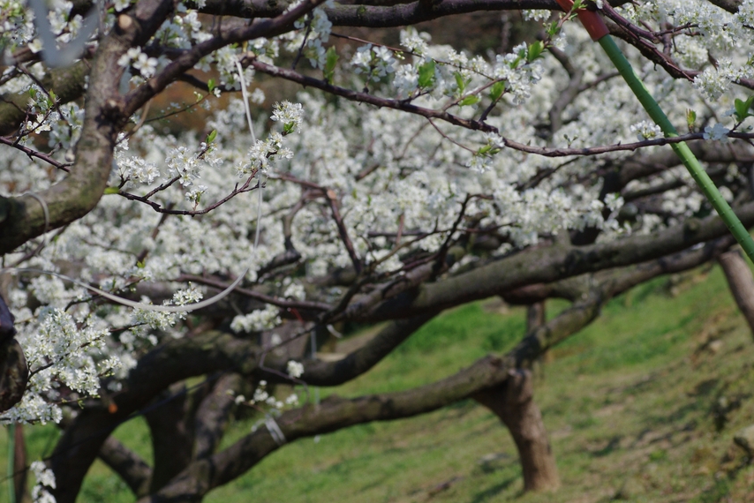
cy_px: 251
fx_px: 3310
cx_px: 348
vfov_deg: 8.7
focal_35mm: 158
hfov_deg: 13.0
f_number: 6.3
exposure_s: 1/1600
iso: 400
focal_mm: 90
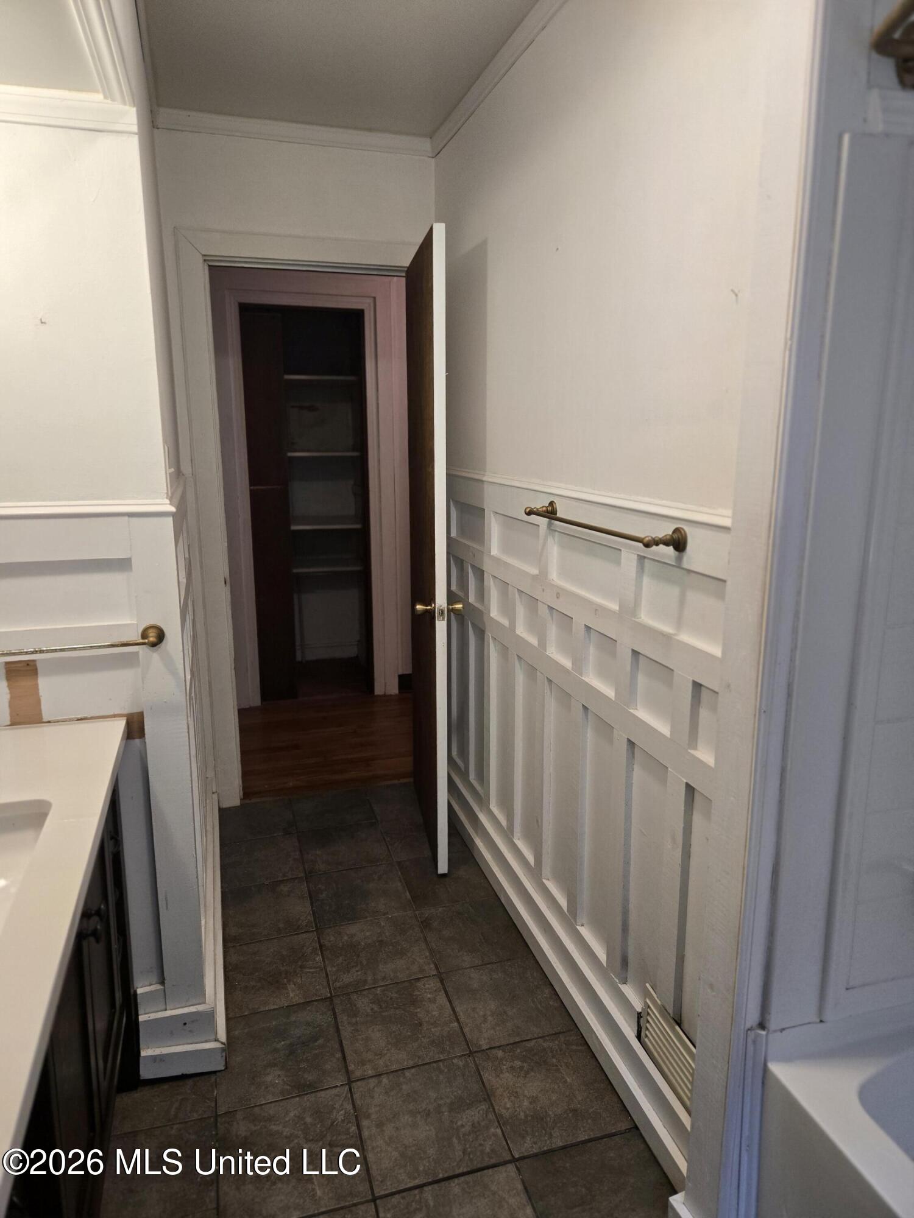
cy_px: 609
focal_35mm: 23
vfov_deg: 73.9
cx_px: 457
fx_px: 810
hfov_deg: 58.9
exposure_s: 1/120
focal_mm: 5.4
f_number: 1.8
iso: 160
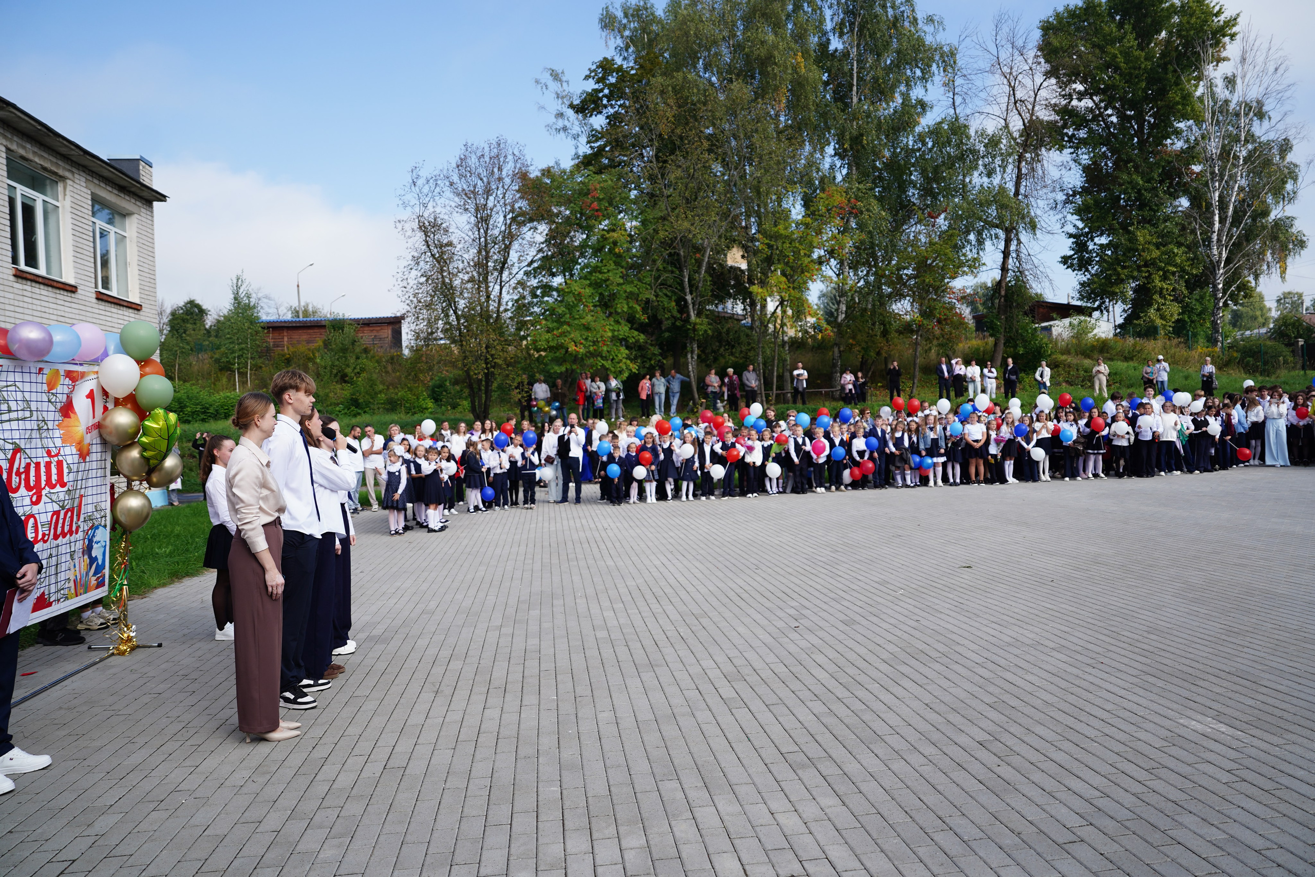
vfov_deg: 53.1
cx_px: 658
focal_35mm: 24
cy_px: 438
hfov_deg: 73.7
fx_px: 877
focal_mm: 24
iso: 100
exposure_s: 1/1000
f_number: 2.8
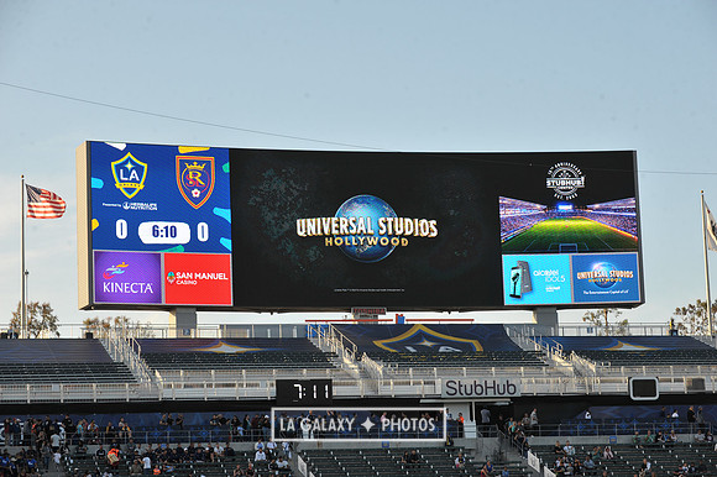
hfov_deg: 19.5
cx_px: 358
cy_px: 238
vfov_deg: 13.0
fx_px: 2090
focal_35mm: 105
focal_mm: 105
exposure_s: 1/320
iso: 400
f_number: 9
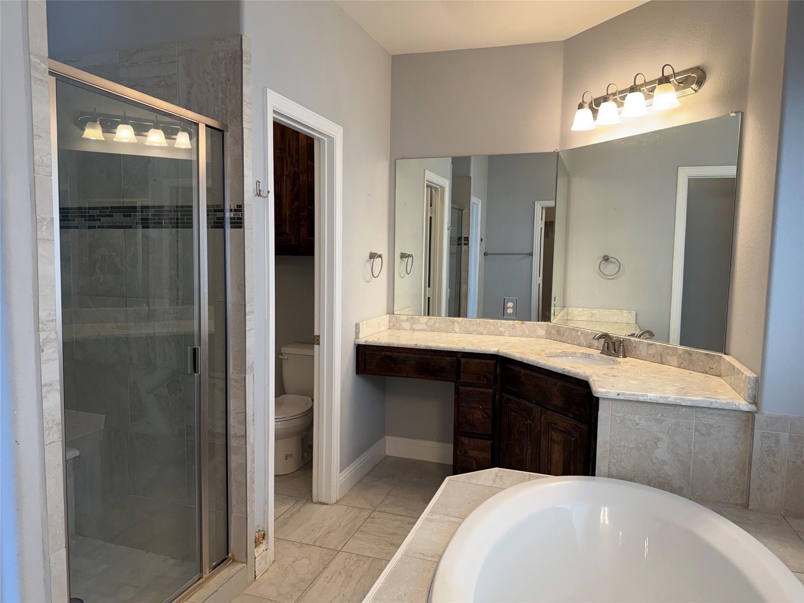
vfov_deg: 56.8
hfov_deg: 71.6
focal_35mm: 24
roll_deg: -0.9
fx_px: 557
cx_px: 402
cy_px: 302
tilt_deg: -5.2
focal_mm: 6.76
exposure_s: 1/120
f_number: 1.78
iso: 100
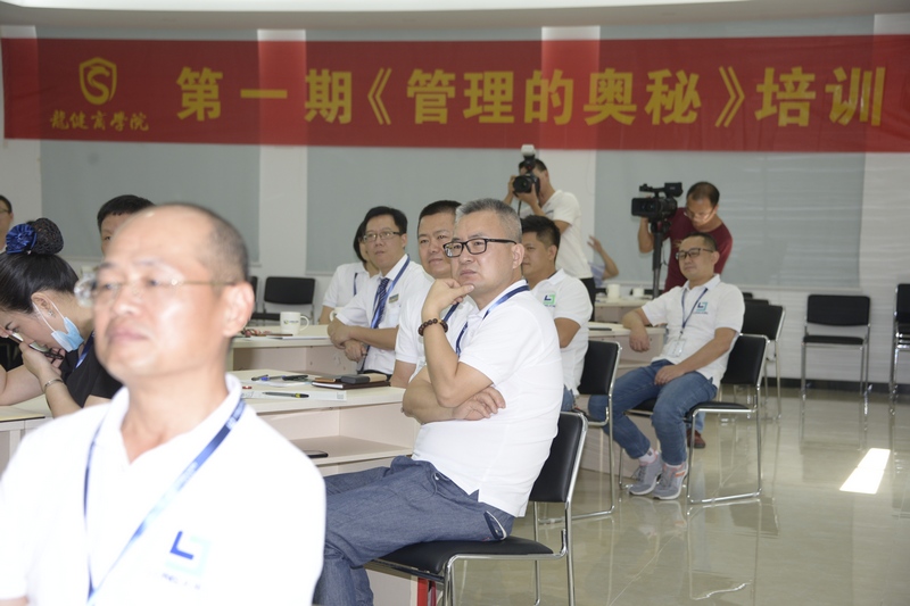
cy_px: 303
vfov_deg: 20.9
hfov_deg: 31.0
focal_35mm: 65
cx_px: 455
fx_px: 1643
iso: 720
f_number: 4.8
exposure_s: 1/60
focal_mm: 65
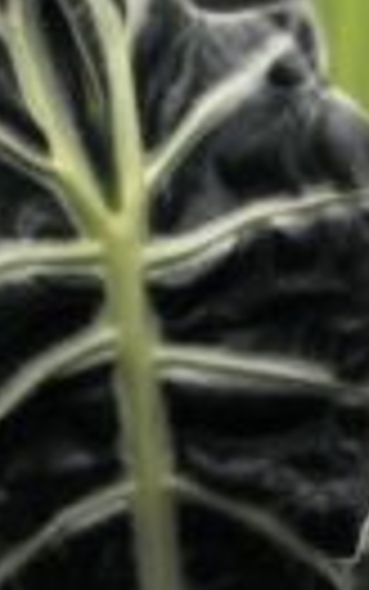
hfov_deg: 5.7
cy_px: 2
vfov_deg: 9.3
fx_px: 3616
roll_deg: +1.5
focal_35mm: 225
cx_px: -297
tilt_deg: -25.0
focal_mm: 6
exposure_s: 1/60
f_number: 2.4
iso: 20
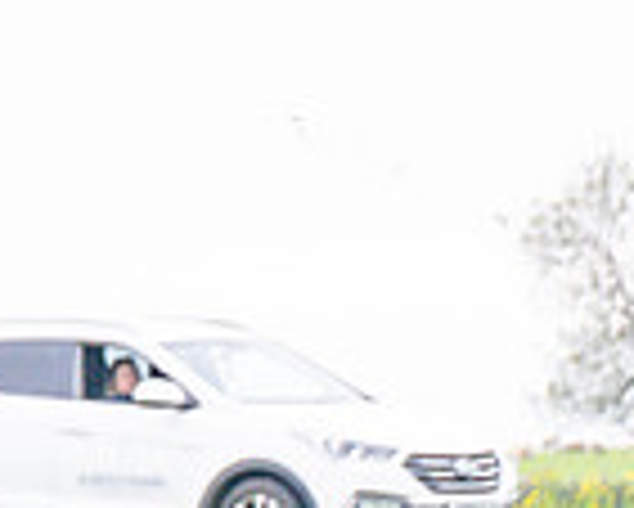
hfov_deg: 2.9
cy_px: 1001
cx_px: -525
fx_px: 12543
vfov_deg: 2.3
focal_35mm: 668
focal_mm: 70
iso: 400
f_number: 4
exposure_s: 1/1250
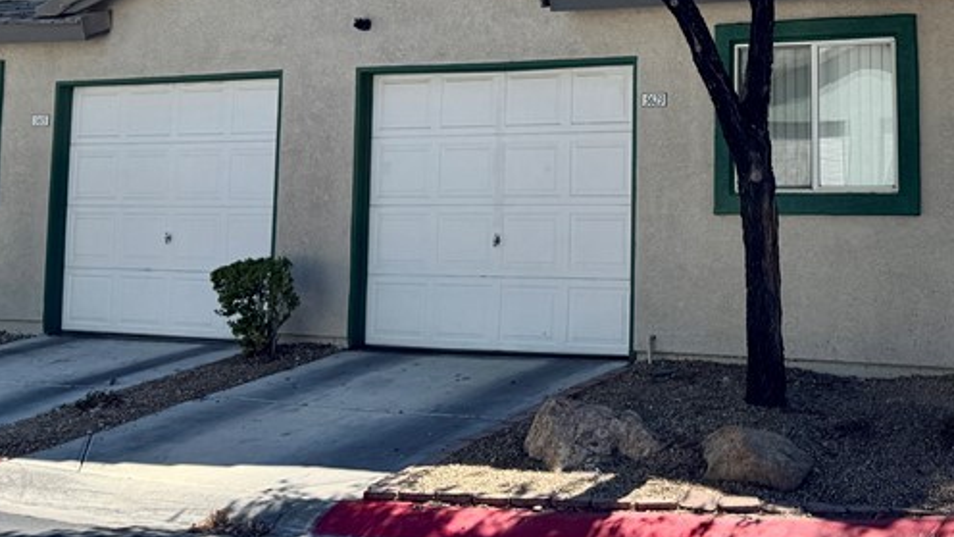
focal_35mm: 54
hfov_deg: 37.1
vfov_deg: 21.4
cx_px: 769
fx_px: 1366
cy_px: -13
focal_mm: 6.76
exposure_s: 1/2506
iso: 80
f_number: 1.78
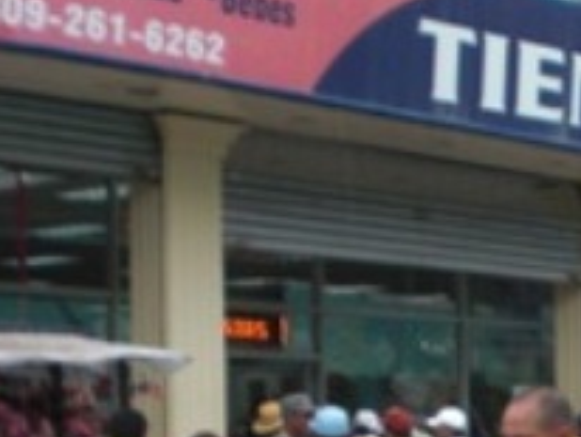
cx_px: 784
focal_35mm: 118
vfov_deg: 12.1
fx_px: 1983
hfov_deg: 15.7
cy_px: 612
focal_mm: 6.3
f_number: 3.1
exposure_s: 1/80
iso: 64
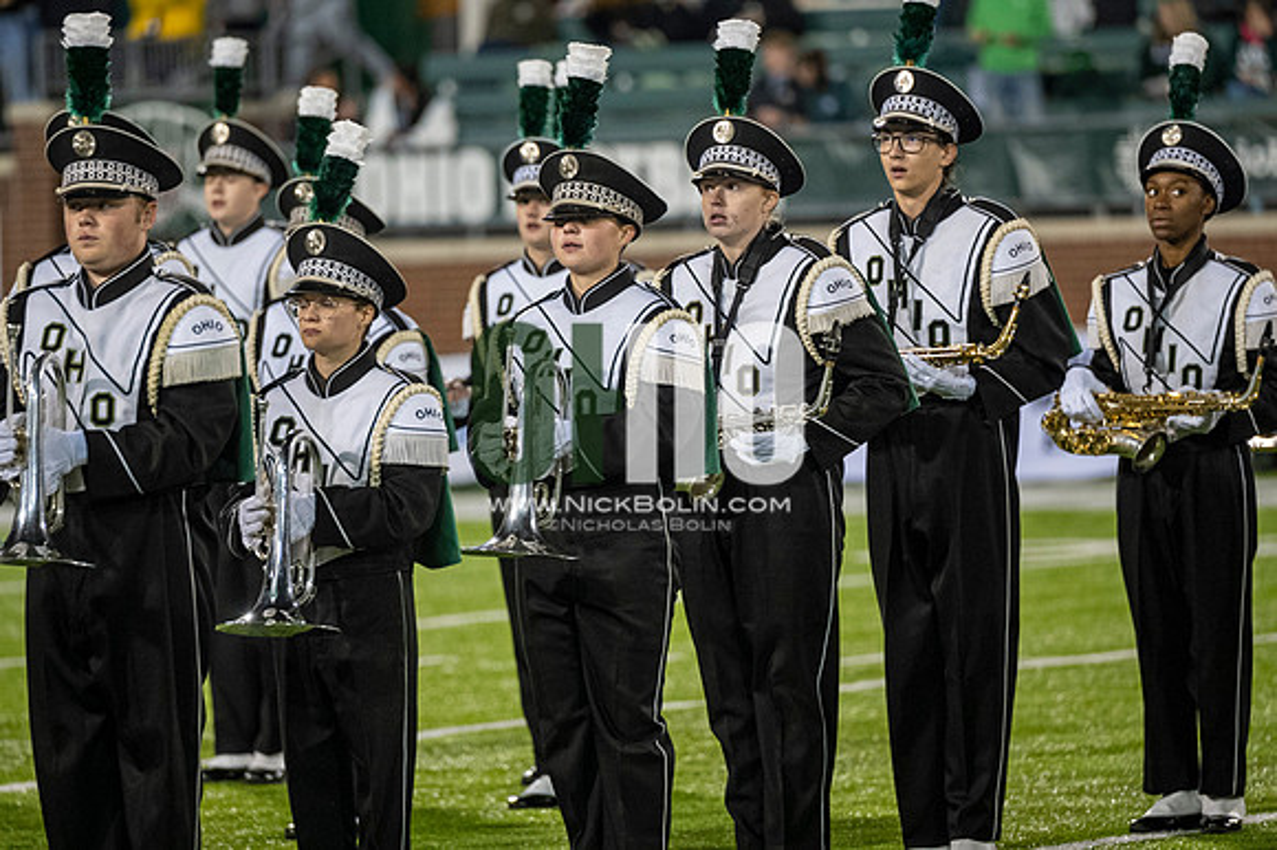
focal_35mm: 300
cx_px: 638
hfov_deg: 6.9
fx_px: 10635
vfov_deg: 4.6
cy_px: 425
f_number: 2.8
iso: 1000
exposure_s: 1/500
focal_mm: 200
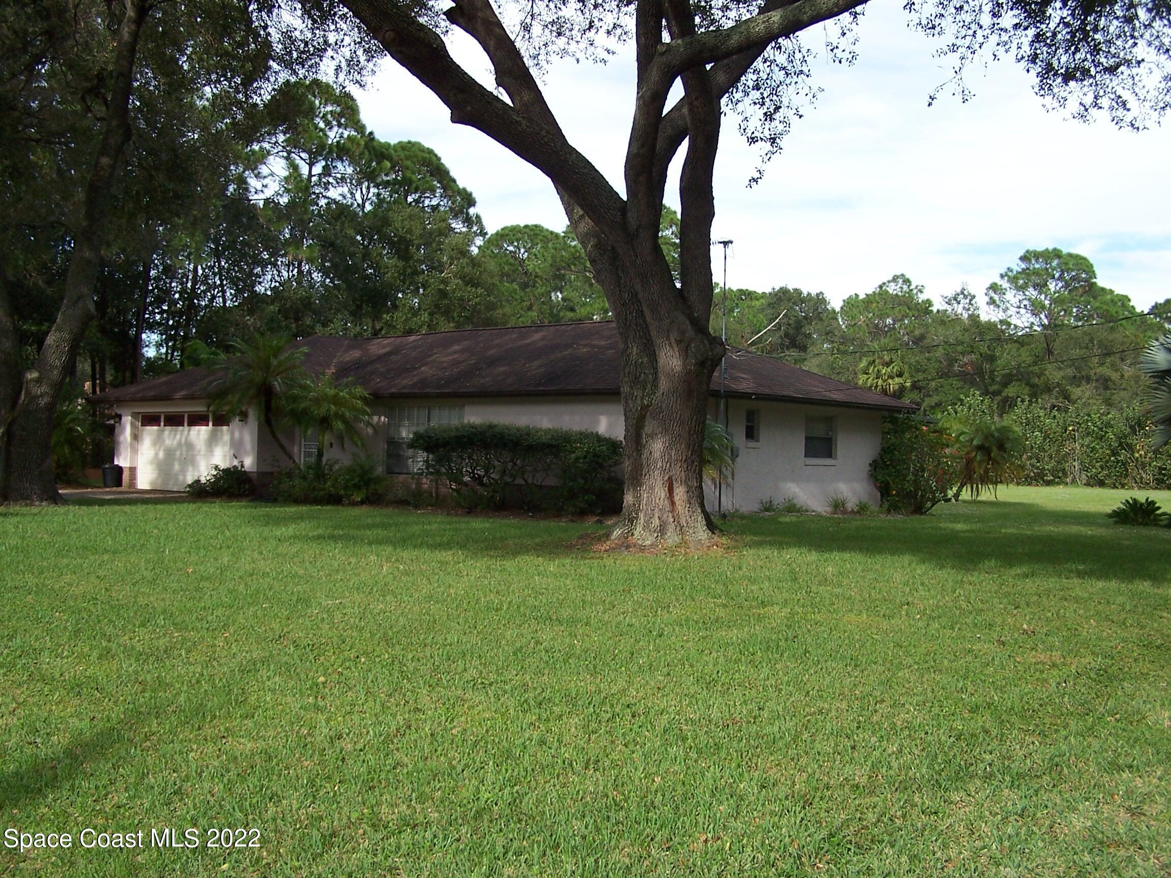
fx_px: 1285
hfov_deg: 49.0
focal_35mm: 38
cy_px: 439
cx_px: 586
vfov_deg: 37.7
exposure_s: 1/500
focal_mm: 6.3
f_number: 2.8
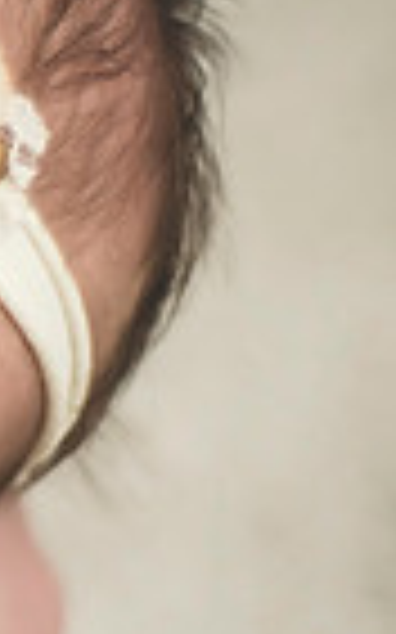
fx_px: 3613
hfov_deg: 5.7
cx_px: -904
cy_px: 375
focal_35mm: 209
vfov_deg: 10.0
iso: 1000
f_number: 1.8
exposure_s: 1/125
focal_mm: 50
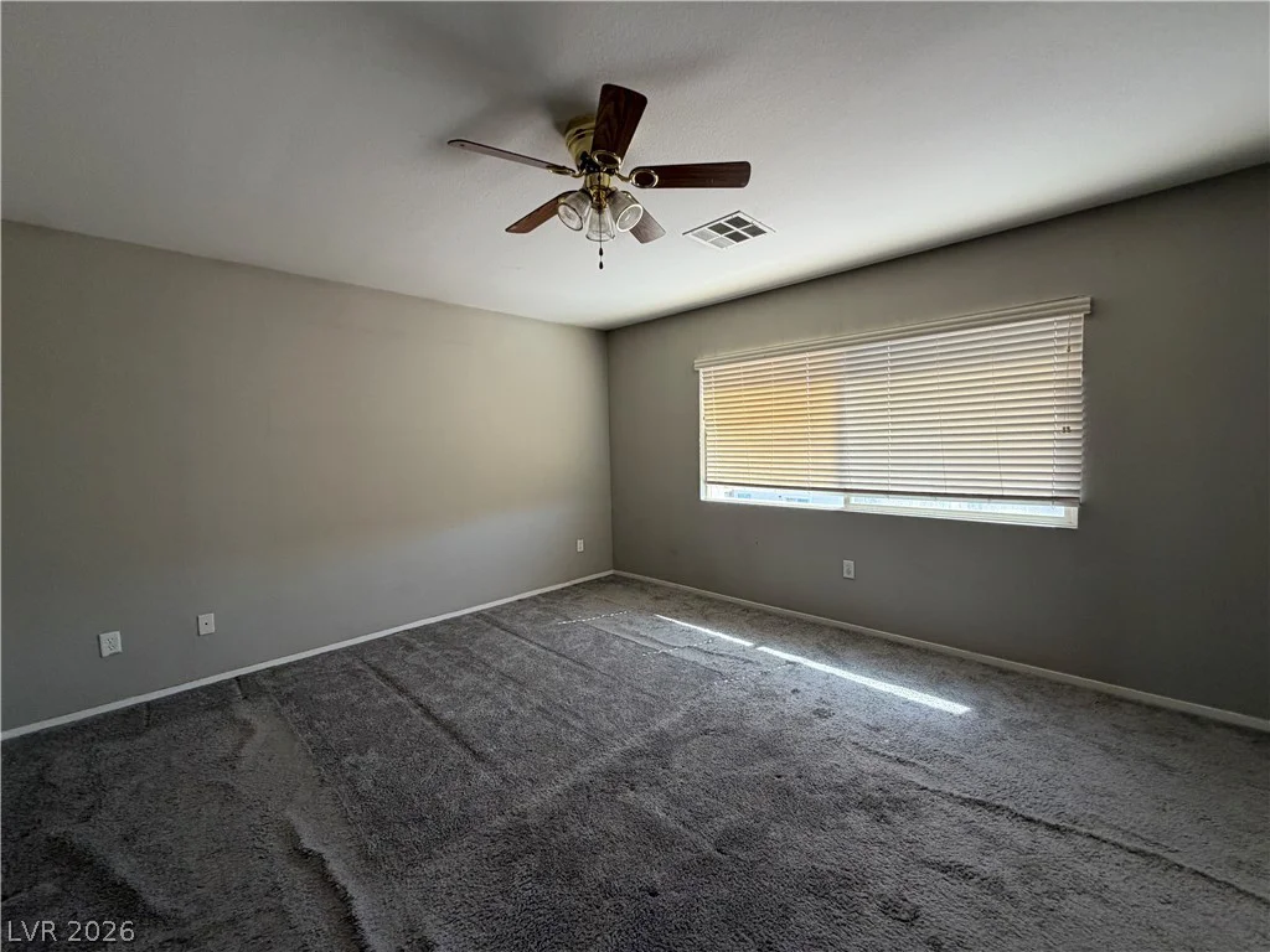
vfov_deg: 85.7
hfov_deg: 102.1
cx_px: 635
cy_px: 476
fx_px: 514
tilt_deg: -5.6
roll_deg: +1.4
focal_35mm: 14
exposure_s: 1/121
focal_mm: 2.22
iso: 125
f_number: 2.2
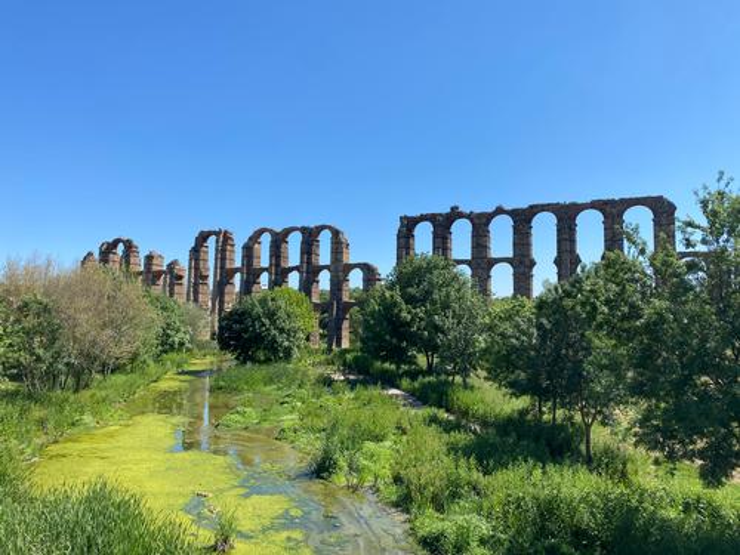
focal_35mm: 26
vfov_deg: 53.1
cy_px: 278
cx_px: 370
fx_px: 556
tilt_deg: +2.9
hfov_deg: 67.3
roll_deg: -1.0
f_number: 1.8
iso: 32
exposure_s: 1/2755
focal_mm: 4.25
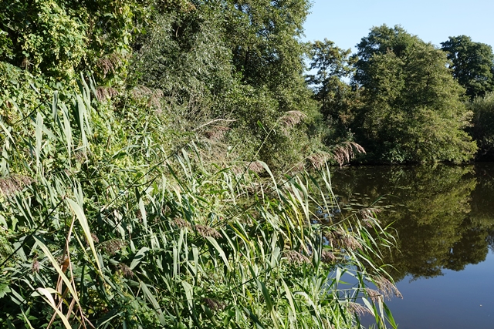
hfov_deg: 54.4
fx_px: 480
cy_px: 164
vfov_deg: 37.9
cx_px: 247
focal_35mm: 35
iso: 100
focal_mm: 12.96
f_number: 8
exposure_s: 1/100
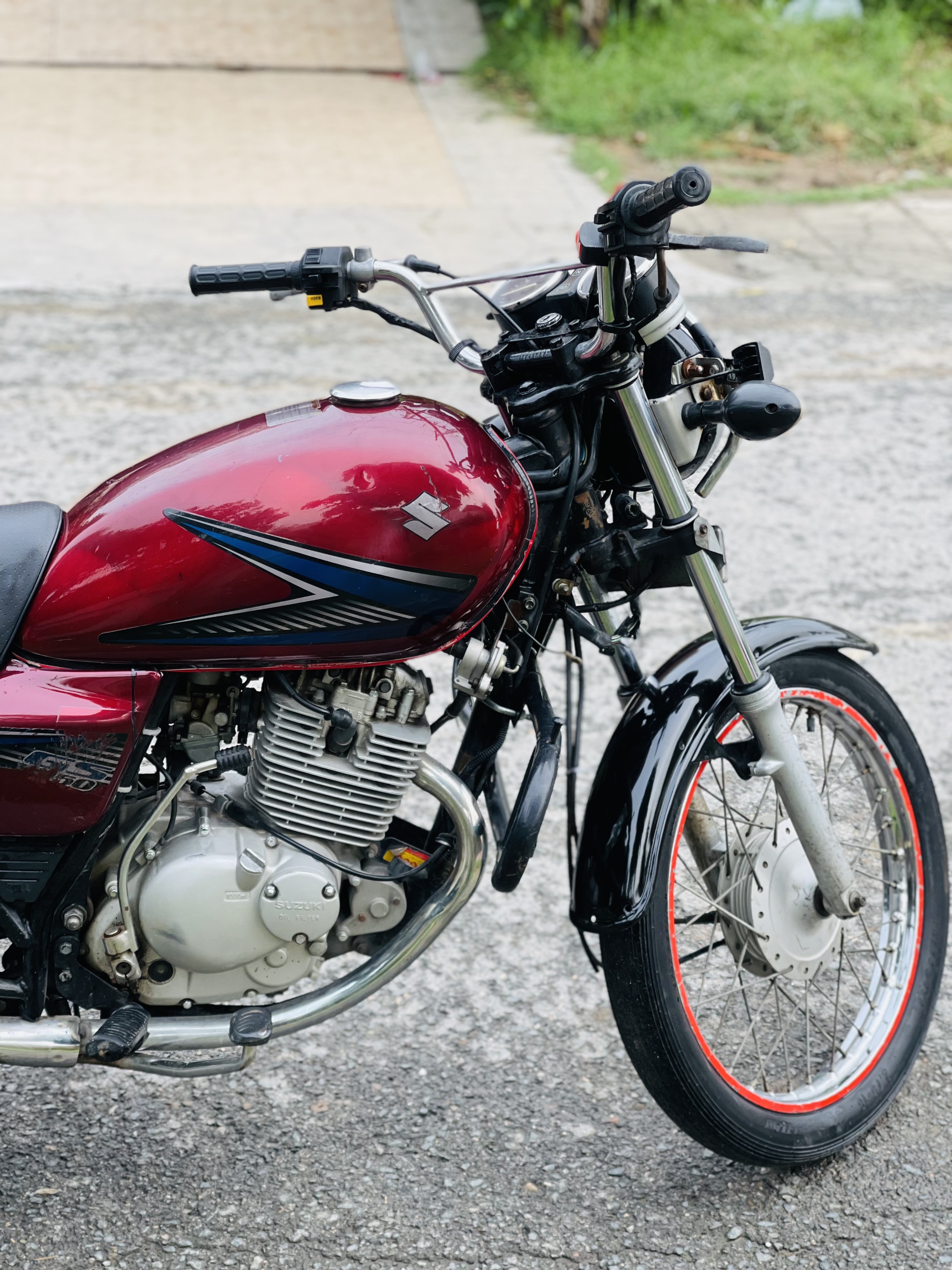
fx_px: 2347
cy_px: 635
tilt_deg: -25.2
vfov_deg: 30.3
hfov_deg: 22.9
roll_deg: -3.1
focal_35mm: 64
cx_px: 476
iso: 50
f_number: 2.2
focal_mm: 7.5
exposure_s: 1/121
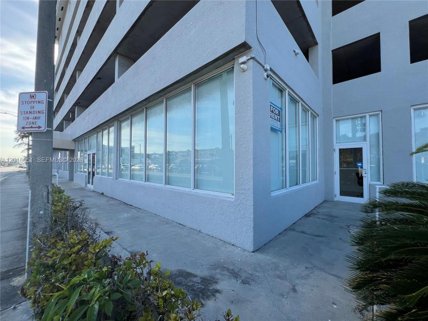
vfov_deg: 89.9
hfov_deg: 106.2
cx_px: 214
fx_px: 161
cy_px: 160
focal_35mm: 13
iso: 32
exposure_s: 1/612
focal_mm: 1.57
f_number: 1.8
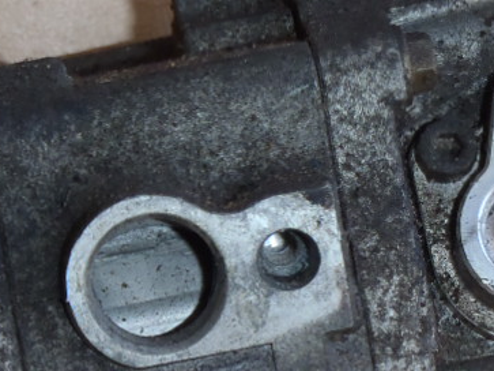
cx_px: 23
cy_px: 415
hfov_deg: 14.5
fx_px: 1912
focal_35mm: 134
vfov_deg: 10.9
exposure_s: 1/40
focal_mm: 6.83
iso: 100
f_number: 4.6
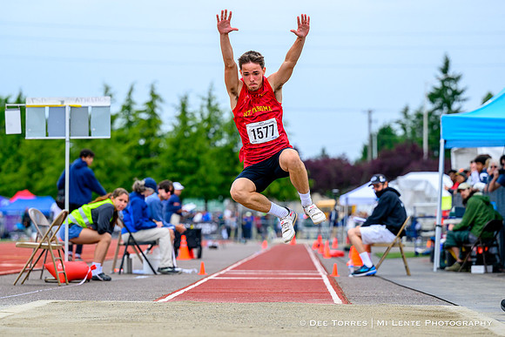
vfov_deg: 9.3
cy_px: 158
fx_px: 2064
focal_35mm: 147
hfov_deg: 13.9
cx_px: 250
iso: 500
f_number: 3.2
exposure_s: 1/2500
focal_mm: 115
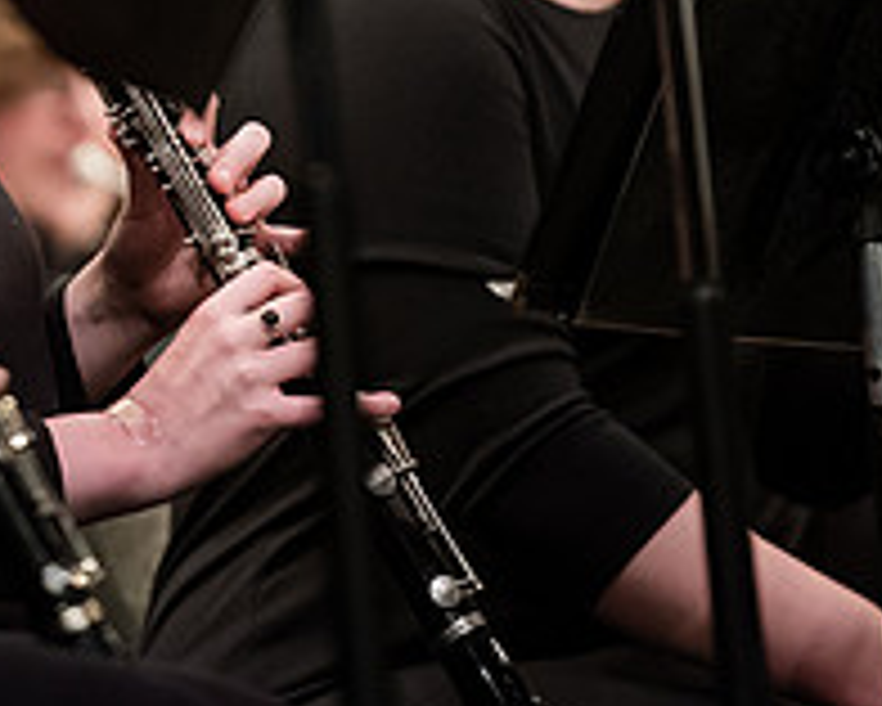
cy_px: -124
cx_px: -234
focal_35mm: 513
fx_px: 13398
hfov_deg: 3.8
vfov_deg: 3.0
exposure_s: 1/200
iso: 3200
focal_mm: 185
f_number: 2.8
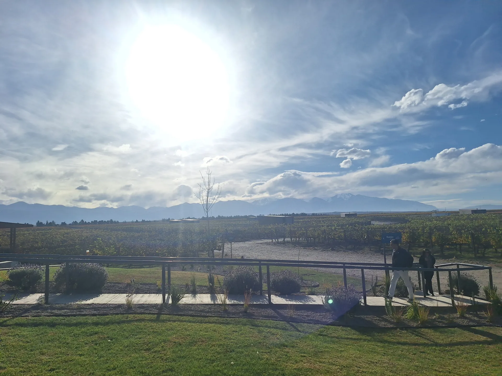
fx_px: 334
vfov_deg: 58.9
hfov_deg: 73.9
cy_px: 188
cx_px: 251
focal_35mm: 23
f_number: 1.8
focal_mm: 5.54
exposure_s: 1/11236
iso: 40
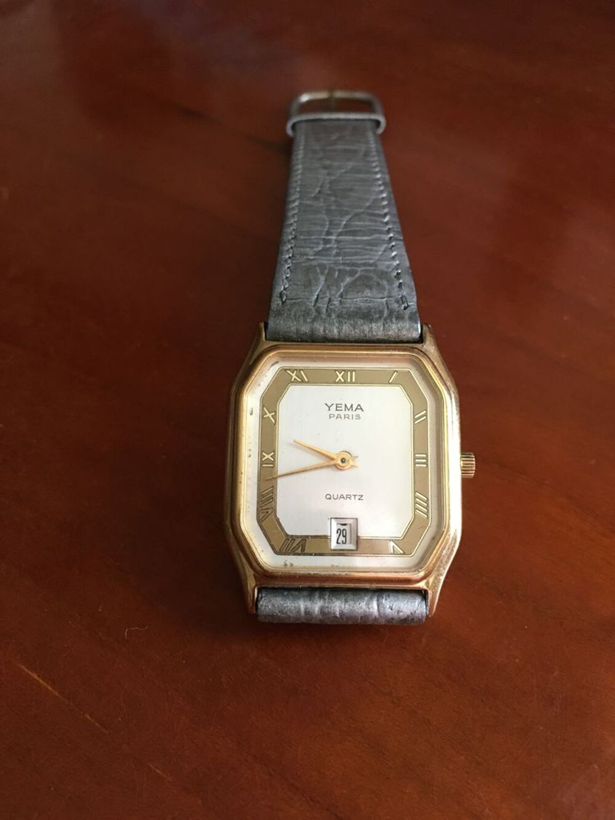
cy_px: 410
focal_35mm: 29
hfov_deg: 48.2
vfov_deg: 61.7
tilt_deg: -55.2
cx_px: 308
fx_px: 687
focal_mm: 4.15
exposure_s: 1/20
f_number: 2.2
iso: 200
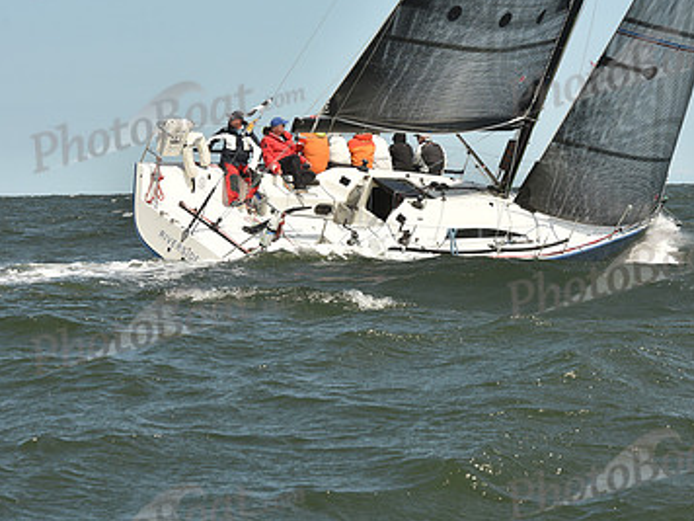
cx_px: 407
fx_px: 2827
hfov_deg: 14.0
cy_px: 196
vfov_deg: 10.5
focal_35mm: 141
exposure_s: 1/800
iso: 250
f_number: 9
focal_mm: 90
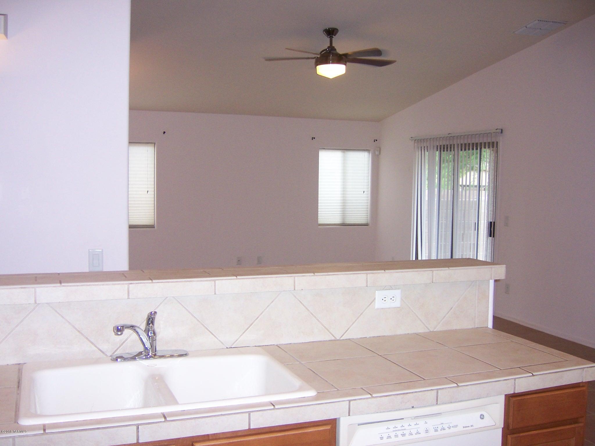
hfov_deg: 51.4
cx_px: 298
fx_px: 619
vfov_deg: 39.7
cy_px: 223
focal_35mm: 36
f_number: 2.8
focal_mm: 6.2
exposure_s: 1/60
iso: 125
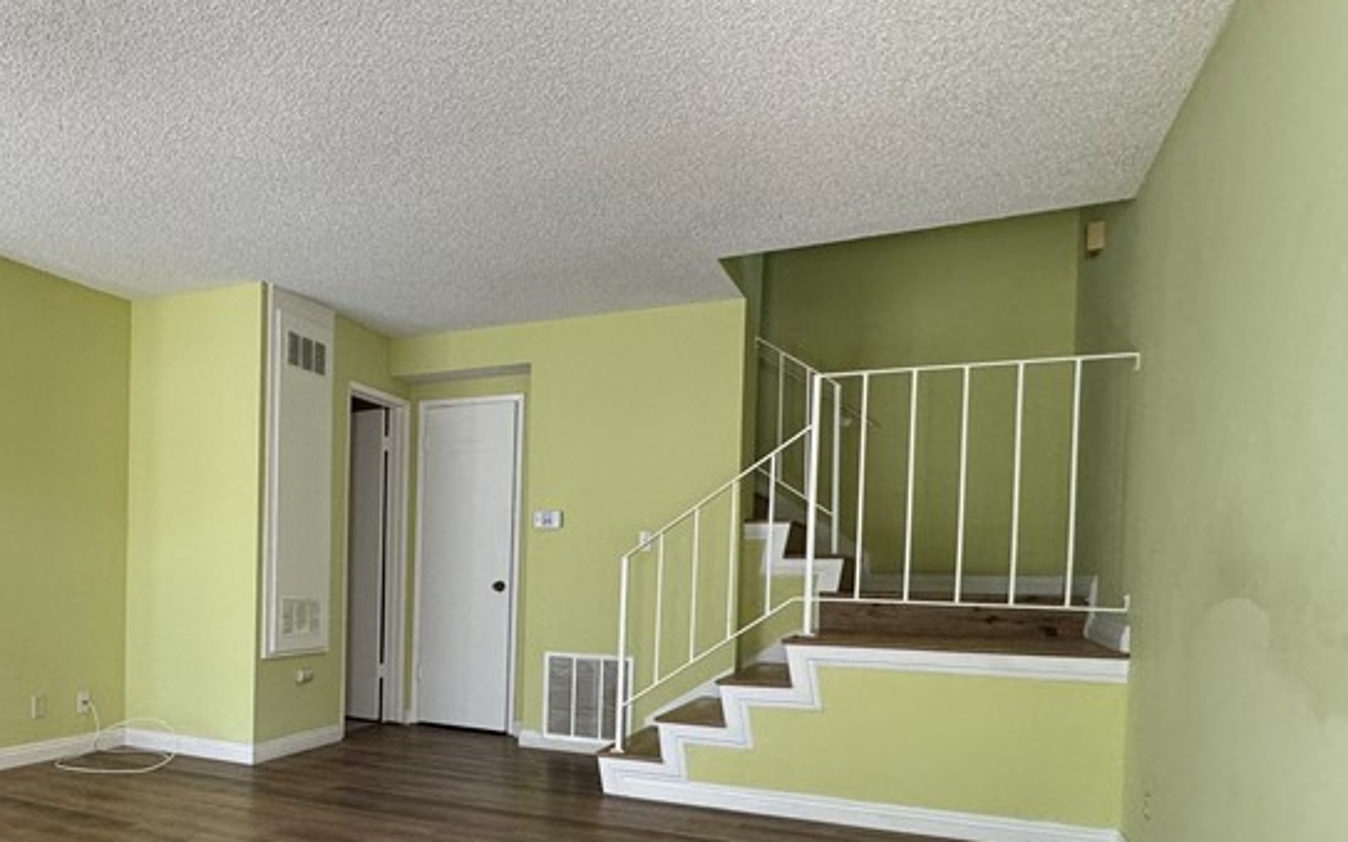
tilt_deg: -1.8
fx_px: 1028
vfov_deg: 43.5
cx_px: 293
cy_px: 599
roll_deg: -1.6
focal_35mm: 28
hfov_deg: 61.6
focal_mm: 2.22
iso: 250
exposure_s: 1/120
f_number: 2.2
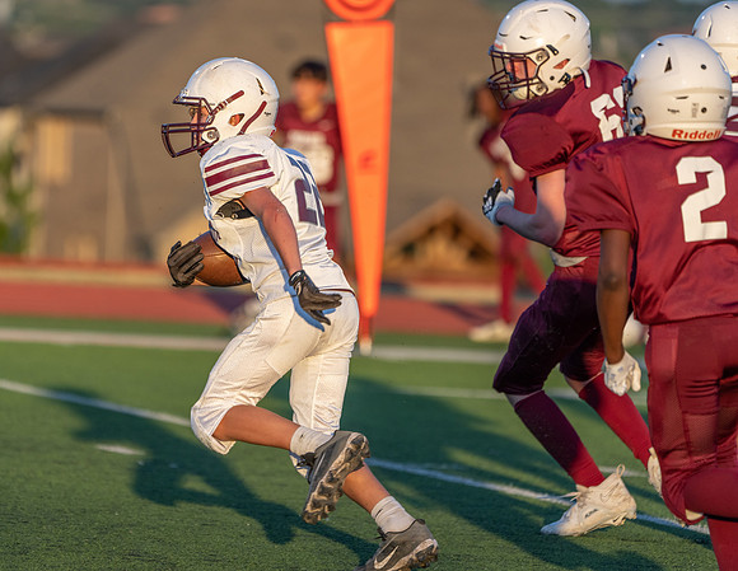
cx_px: 286
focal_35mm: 441
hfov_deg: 4.4
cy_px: 270
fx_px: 9521
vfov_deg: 3.4
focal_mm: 379
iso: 800
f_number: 5.6
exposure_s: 1/1000
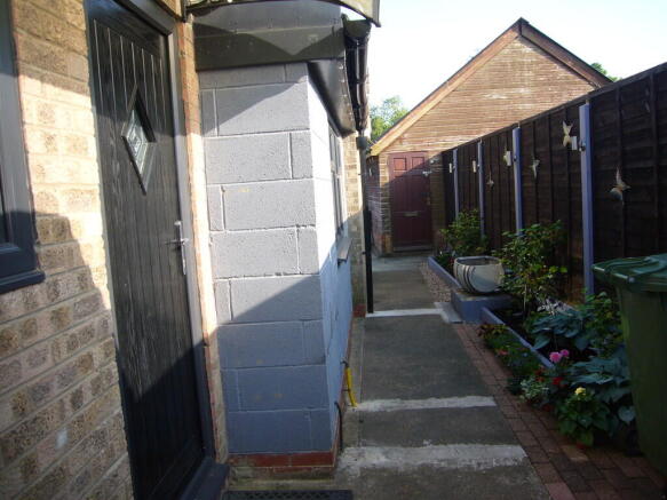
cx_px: 334
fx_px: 539
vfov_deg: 49.7
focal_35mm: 28
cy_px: 250
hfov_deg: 63.5
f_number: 2.8
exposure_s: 1/250
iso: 80
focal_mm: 4.6
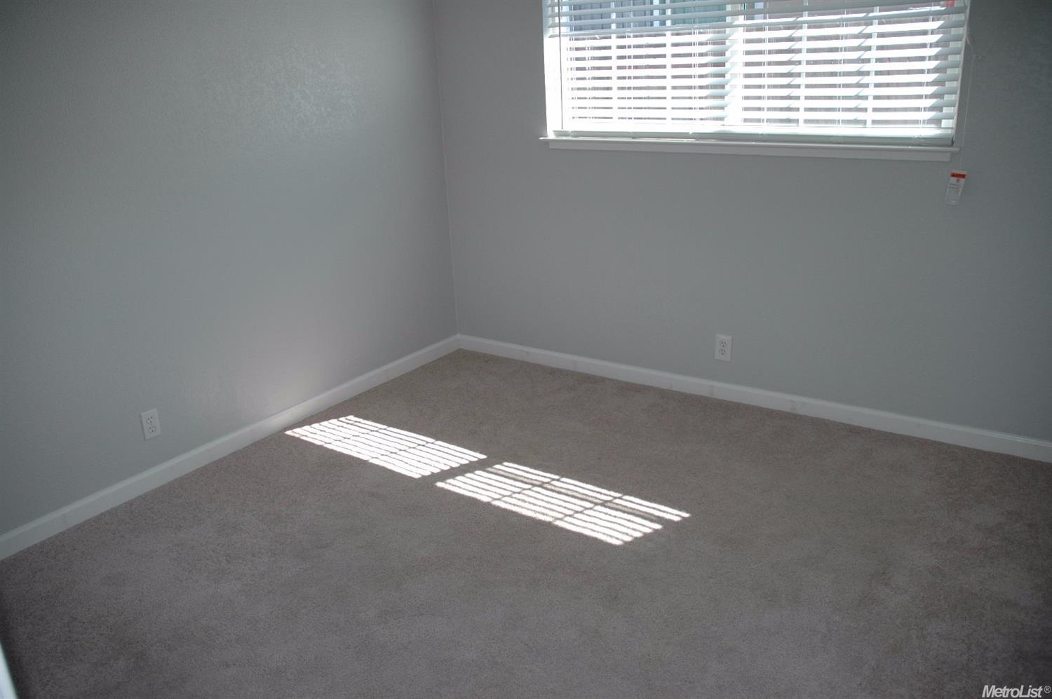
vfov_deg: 47.8
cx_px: 526
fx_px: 788
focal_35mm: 27
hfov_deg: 67.4
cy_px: 350
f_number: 3.5
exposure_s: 1/200
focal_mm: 18
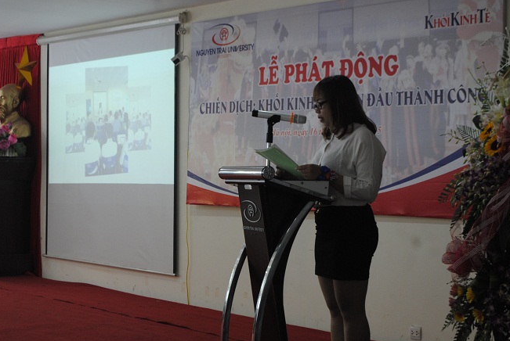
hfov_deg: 28.8
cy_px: 145
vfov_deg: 19.5
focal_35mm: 70
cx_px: 261
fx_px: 993
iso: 400
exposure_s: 1/20
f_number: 5
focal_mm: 38
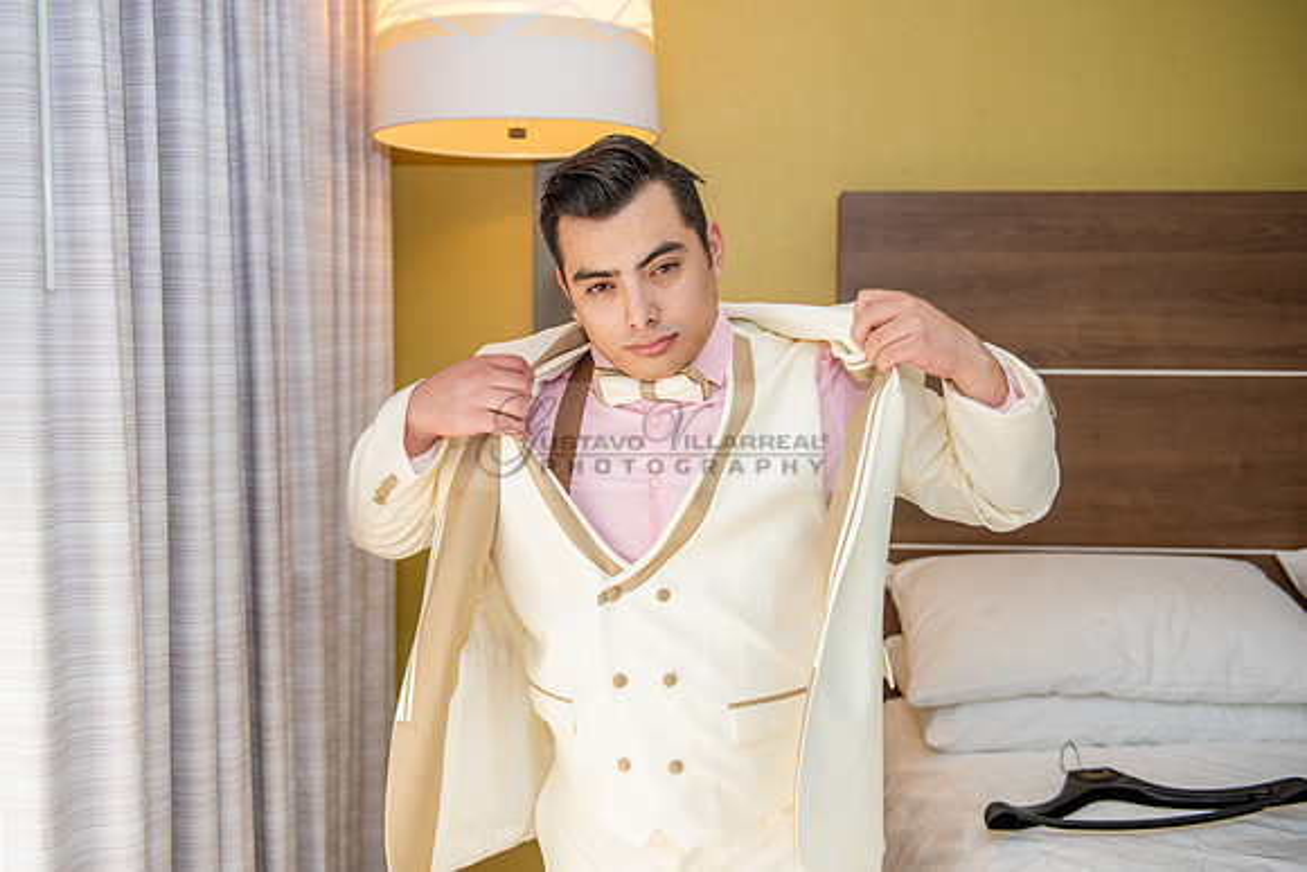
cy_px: 435
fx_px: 1314
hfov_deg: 52.9
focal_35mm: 36
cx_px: 630
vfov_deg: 36.7
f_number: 3.5
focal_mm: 34
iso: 500
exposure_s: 1/250
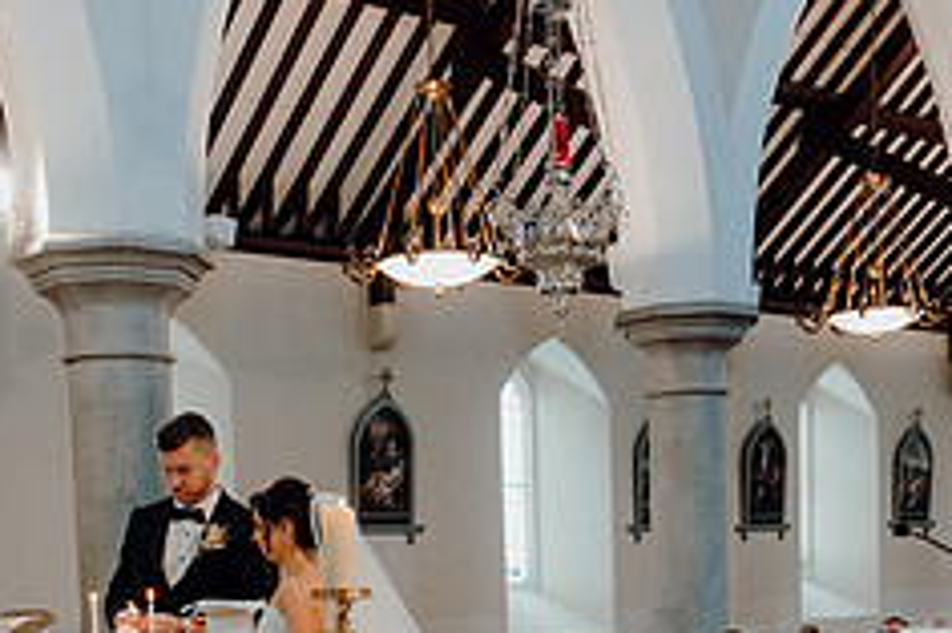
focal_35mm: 59
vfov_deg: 21.4
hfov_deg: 33.9
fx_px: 1559
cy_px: 744
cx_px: 444
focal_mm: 24
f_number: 3.5
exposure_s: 1/160
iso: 2000
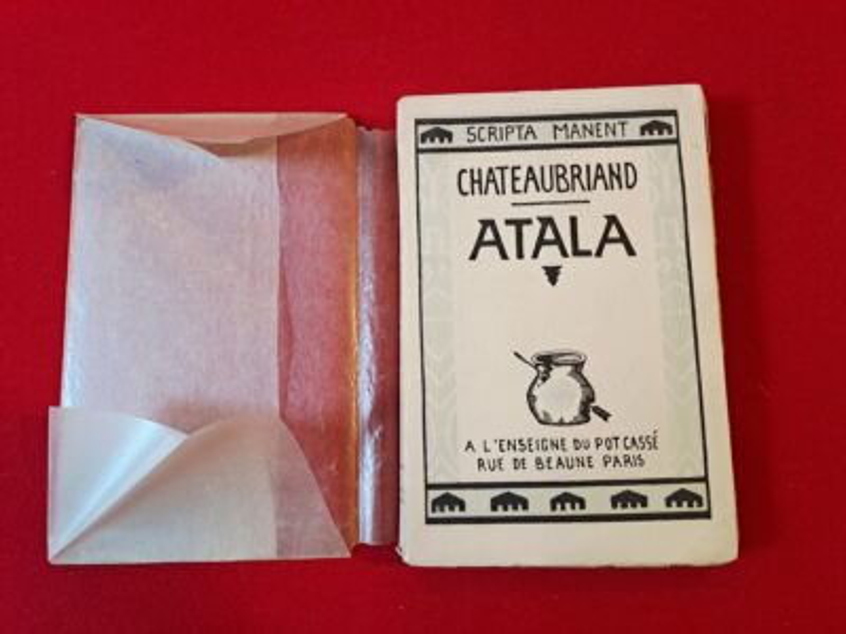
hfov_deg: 69.4
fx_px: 611
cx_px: 423
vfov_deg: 54.9
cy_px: 317
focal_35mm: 25
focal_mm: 4.65
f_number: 1.8
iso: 200
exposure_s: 1/50
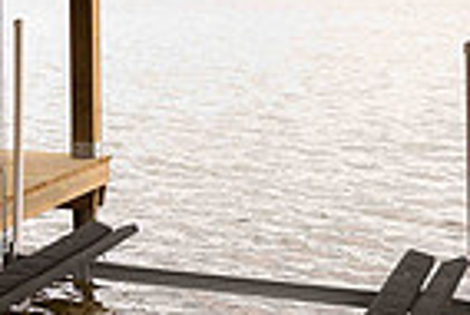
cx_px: -238
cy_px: -12
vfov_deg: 13.8
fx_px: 1281
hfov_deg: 18.4
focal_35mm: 98
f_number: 2.5
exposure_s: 1/1000
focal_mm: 24
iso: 125
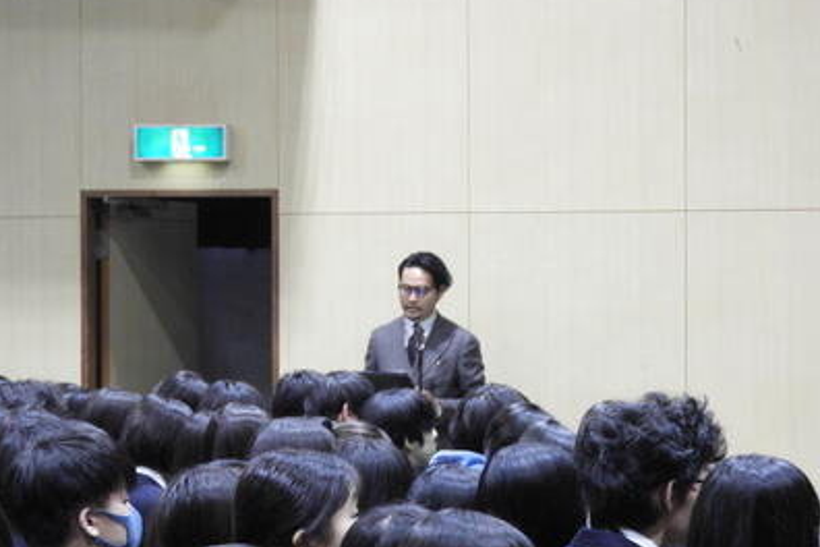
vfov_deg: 7.3
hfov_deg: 10.9
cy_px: 296
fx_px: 4305
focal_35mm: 189
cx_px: 408
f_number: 5.3
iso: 800
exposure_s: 1/13
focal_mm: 32.2
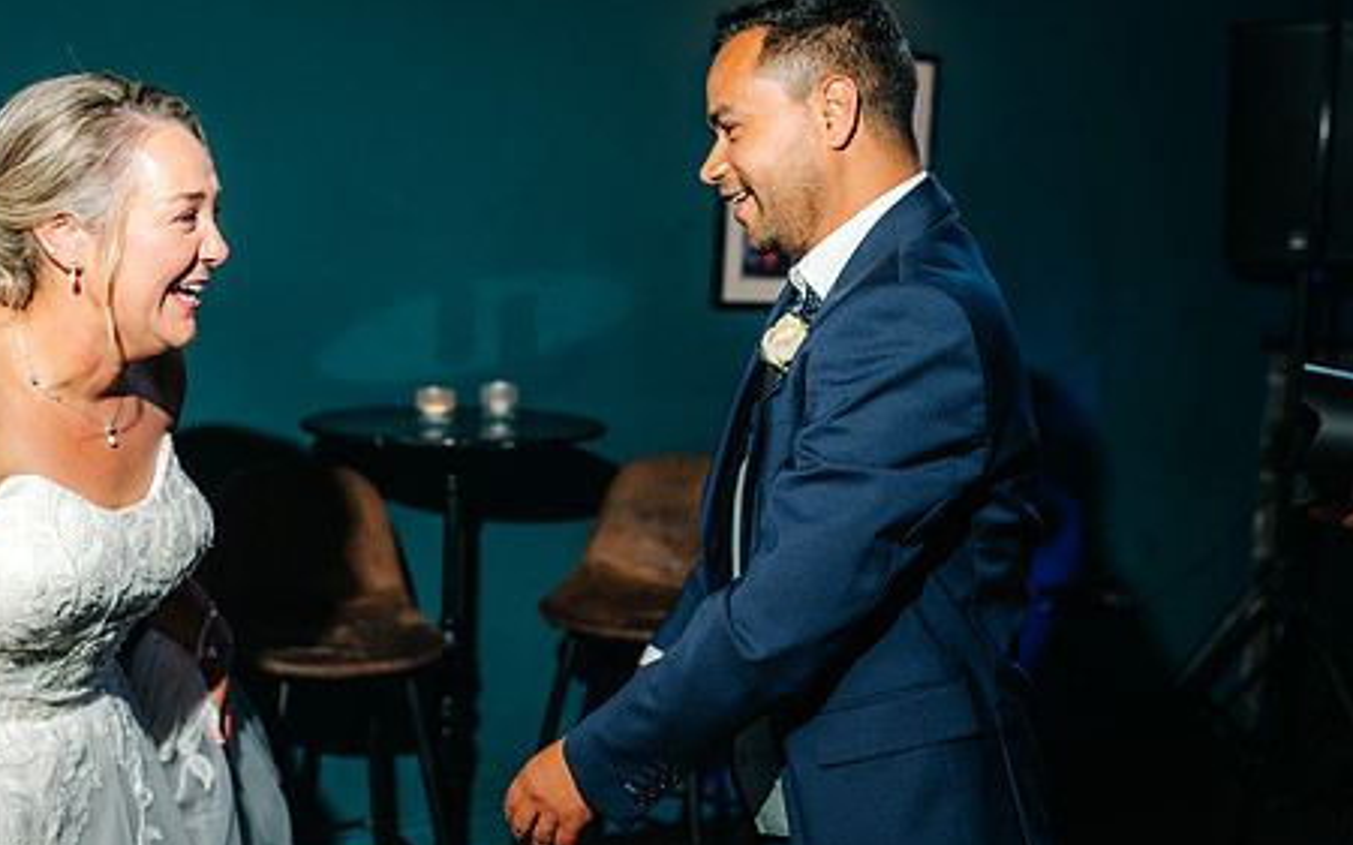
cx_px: 496
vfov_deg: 28.0
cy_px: 407
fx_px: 1696
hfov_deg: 43.1
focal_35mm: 46
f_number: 2.5
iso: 400
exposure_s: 1/200
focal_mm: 35
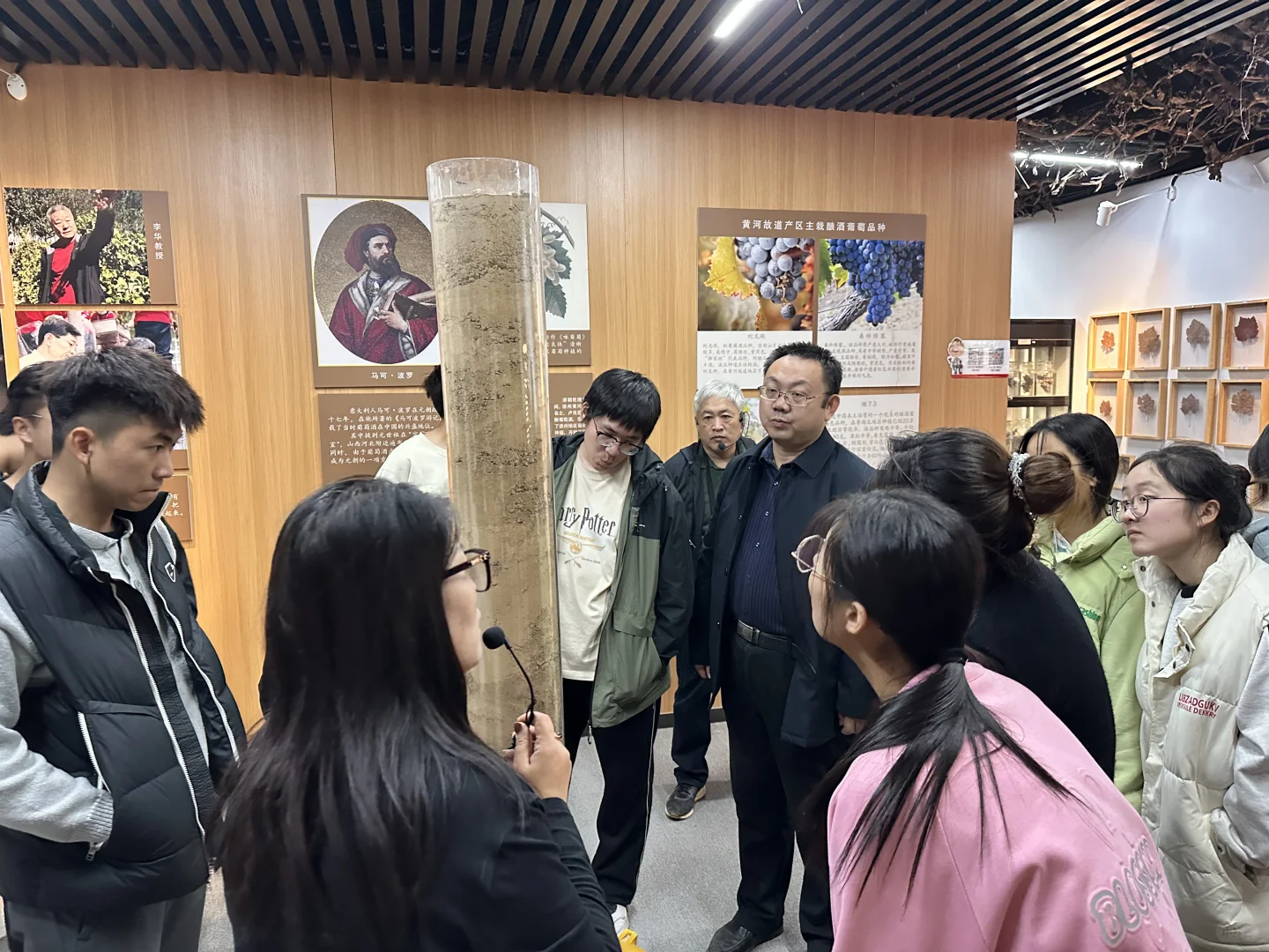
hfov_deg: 71.6
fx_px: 880
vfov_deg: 56.8
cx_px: 634
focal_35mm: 24
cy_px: 476
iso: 640
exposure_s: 1/50
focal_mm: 6.86
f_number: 1.78
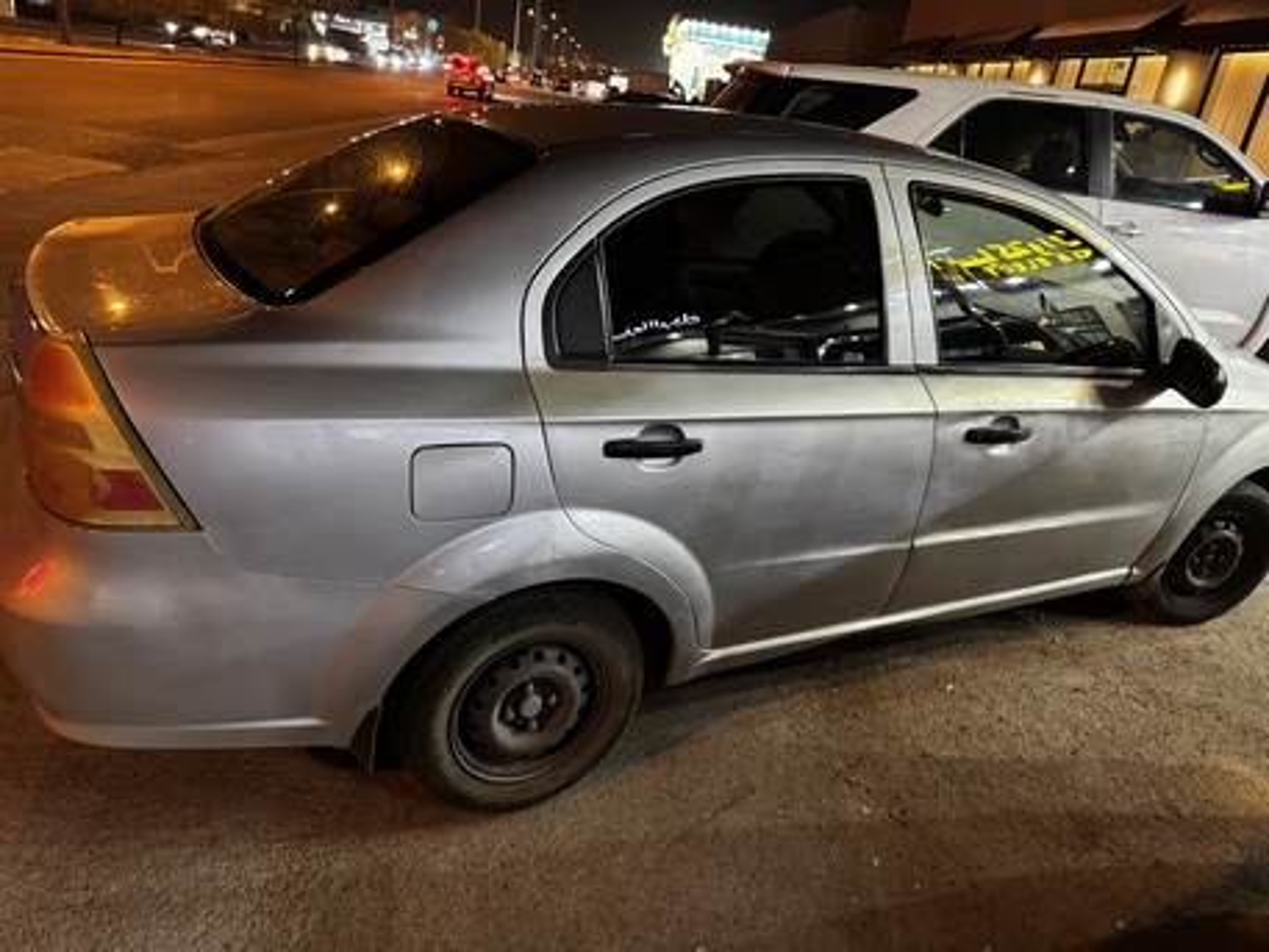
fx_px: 880
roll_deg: -9.2
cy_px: 476
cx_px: 634
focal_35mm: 24
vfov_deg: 56.8
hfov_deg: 71.6
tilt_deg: -22.9
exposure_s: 1/40
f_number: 1.78
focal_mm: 6.76
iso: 800
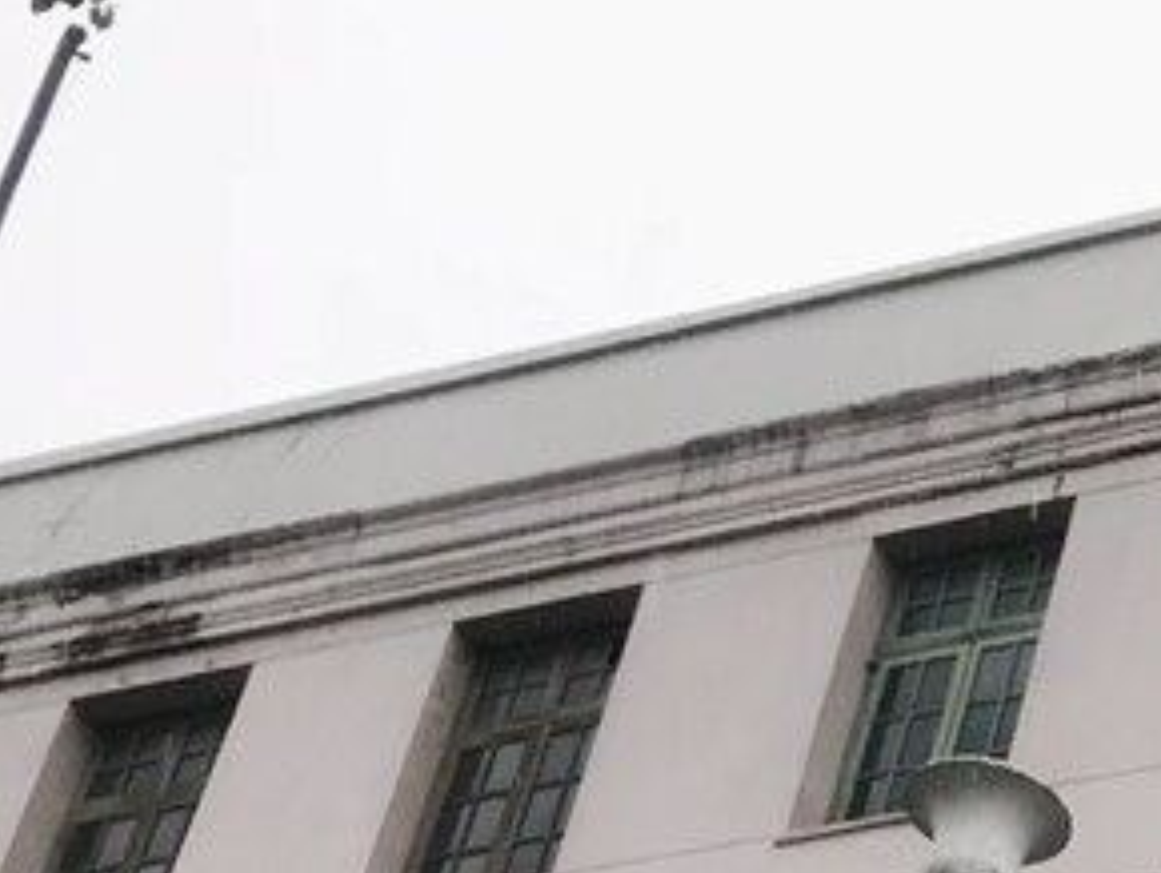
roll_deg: -2.7
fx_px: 4666
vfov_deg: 10.2
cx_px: 2426
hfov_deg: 12.3
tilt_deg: +31.9
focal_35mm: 139
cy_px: 1514
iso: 20
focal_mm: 3.99
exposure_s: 1/515
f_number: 1.8
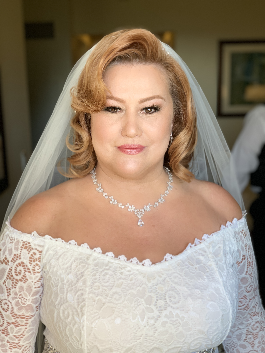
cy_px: 176
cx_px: 132
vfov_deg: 36.8
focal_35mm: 52
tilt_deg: -8.7
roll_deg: +1.6
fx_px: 531
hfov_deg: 28.0
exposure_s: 1/122
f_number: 2.4
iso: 40
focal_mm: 6
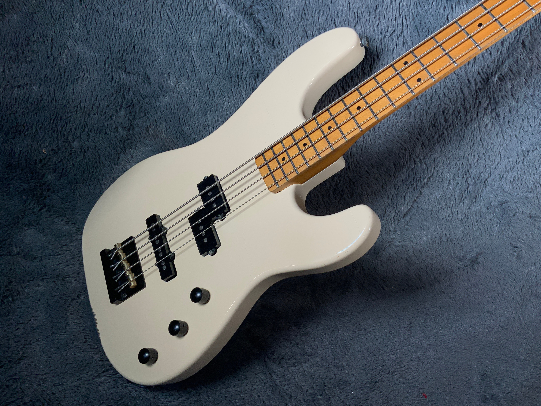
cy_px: 203
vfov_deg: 48.2
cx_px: 270
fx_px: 453
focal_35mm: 29
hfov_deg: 61.7
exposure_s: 1/156
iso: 20
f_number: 1.8
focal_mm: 3
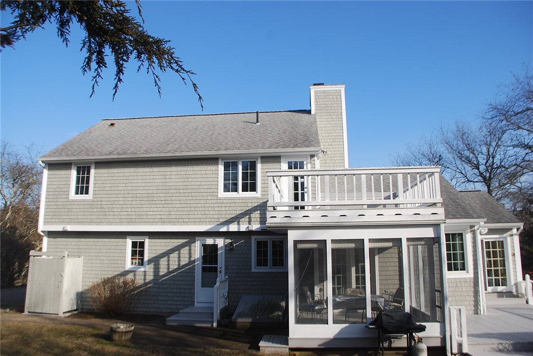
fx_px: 445
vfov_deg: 43.7
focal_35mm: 30
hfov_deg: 61.9
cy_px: 178
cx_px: 266
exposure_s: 1/250
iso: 100
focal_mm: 20
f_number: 8
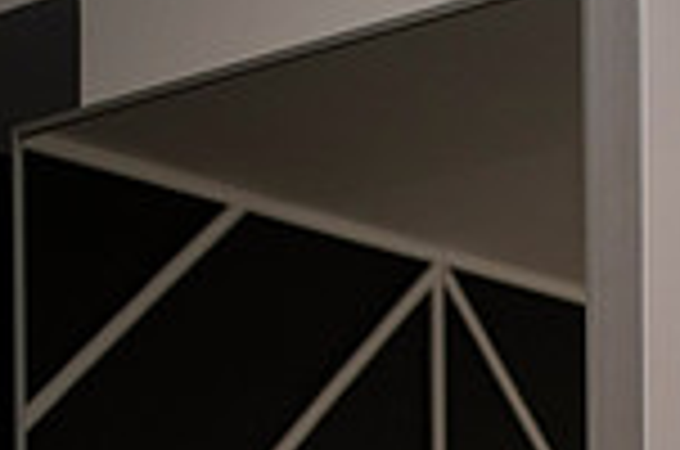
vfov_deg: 10.4
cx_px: 905
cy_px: 832
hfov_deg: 15.8
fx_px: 2318
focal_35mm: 123
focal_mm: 32
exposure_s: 1/1600
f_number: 2.8
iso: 1600
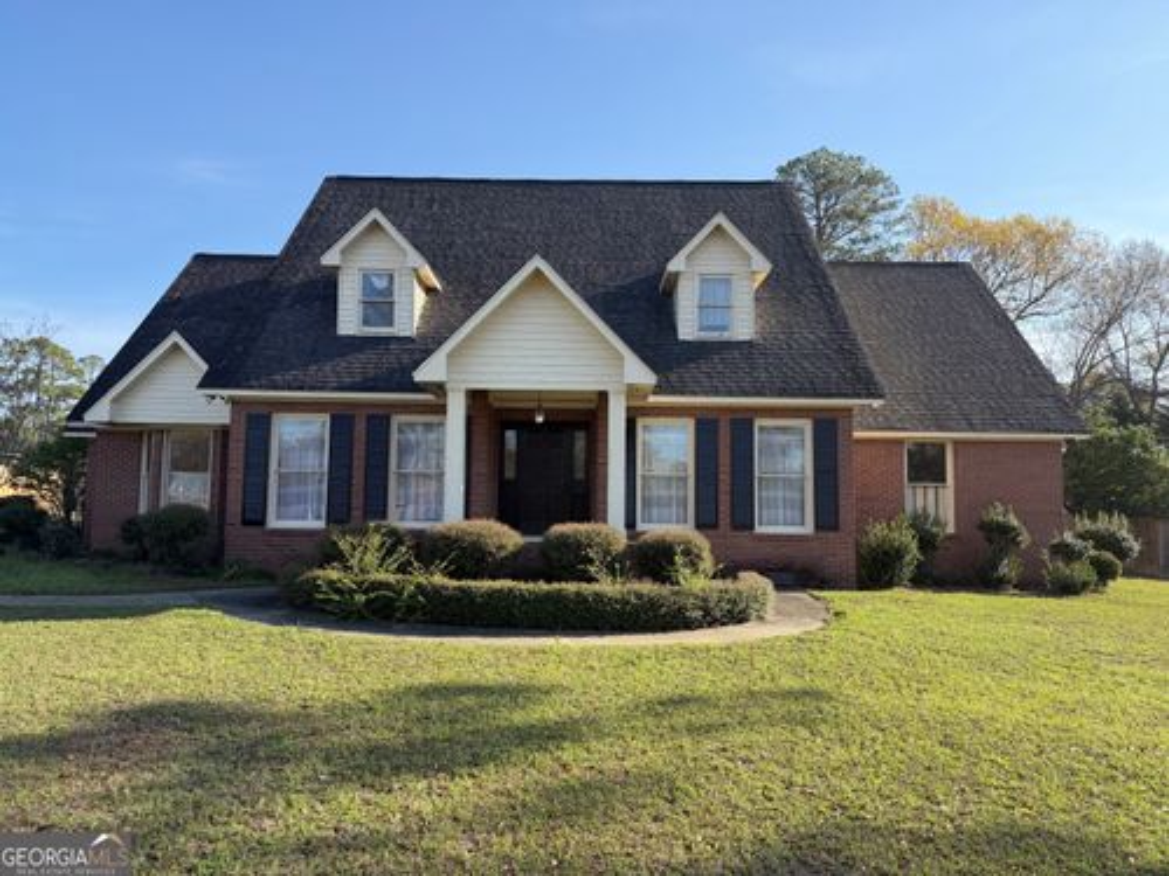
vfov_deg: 56.8
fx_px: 810
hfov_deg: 71.6
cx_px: 584
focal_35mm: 24
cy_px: 438
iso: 100
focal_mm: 6.76
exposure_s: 1/2703
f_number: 1.78
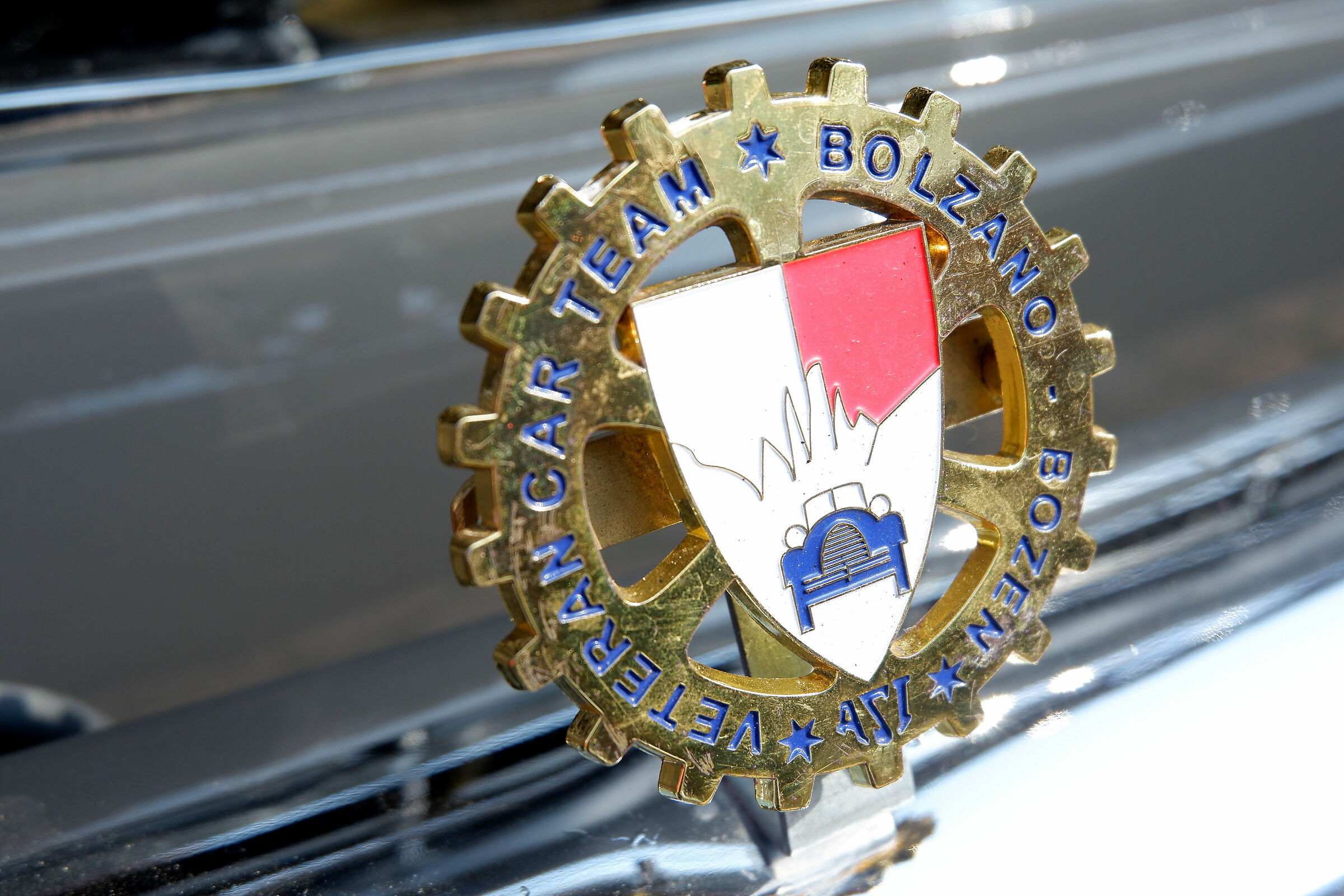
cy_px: 448
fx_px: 1419
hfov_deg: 50.7
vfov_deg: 35.1
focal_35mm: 38
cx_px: 672
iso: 200
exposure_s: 1/420
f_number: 5.6
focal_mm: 25.6
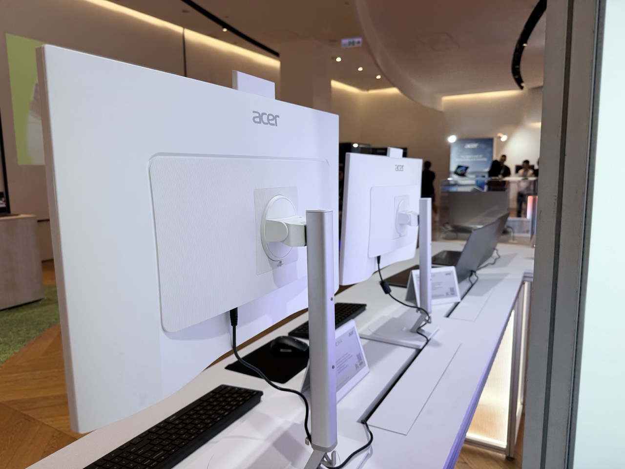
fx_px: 433
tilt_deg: -7.9
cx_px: 312
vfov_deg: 56.8
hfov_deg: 71.6
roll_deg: +0.6
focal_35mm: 24
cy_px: 234
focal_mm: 6.76
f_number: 1.78
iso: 80
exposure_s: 1/426
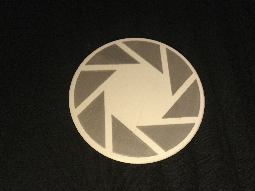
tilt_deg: -62.7
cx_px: 142
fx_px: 258
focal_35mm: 35
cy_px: 90
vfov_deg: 40.7
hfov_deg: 52.5
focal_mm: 3.3
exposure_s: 1/17
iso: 200
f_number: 2.4
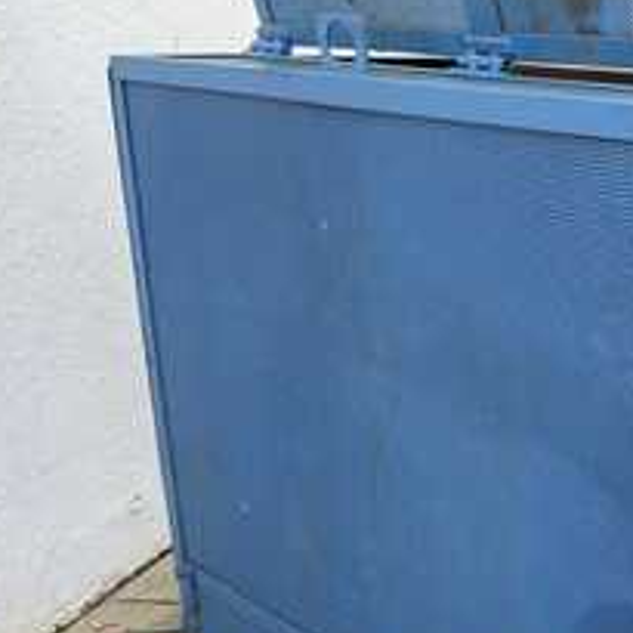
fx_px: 1552
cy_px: 577
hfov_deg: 21.2
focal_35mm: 75
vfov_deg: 22.5
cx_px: 784
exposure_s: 1/146
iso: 16
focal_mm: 3
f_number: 1.8
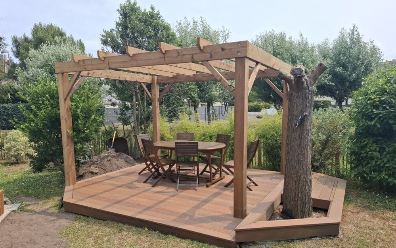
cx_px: 199
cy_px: 149
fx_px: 270
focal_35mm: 25
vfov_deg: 49.0
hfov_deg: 72.6
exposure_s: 1/1908
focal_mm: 5.54
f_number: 1.8
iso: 50
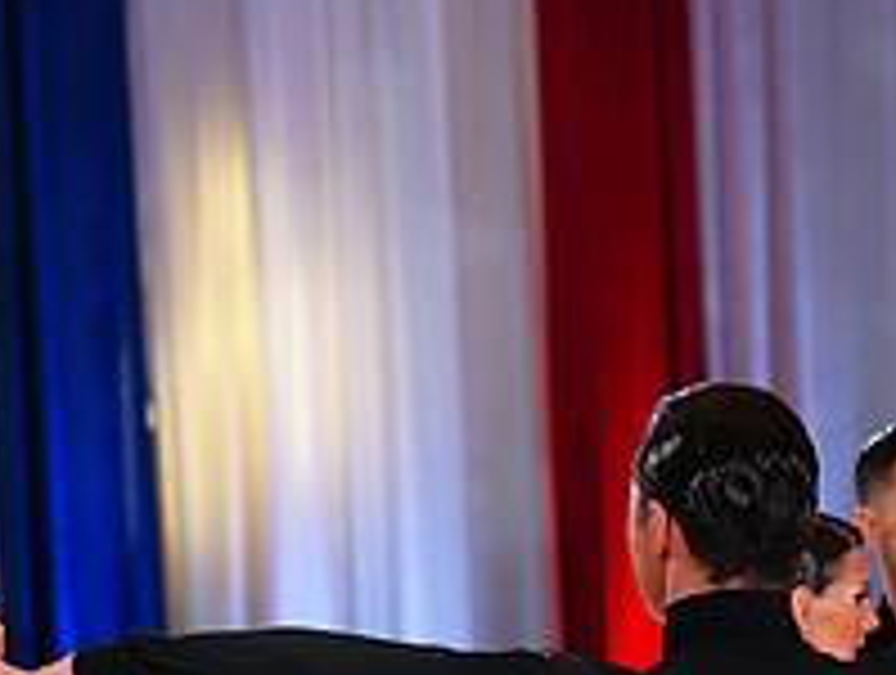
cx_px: 227
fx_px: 5731
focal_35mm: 221
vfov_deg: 6.7
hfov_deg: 8.9
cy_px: 994
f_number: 3.5
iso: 3200
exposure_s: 1/640
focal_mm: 79
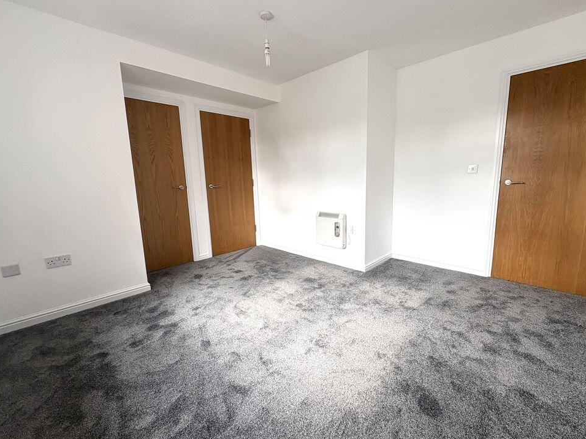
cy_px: 220
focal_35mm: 15
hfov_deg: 98.1
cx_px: 307
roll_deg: +1.5
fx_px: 254
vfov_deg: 81.7
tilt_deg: -9.7
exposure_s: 1/99
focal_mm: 2.22
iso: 100
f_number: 2.2
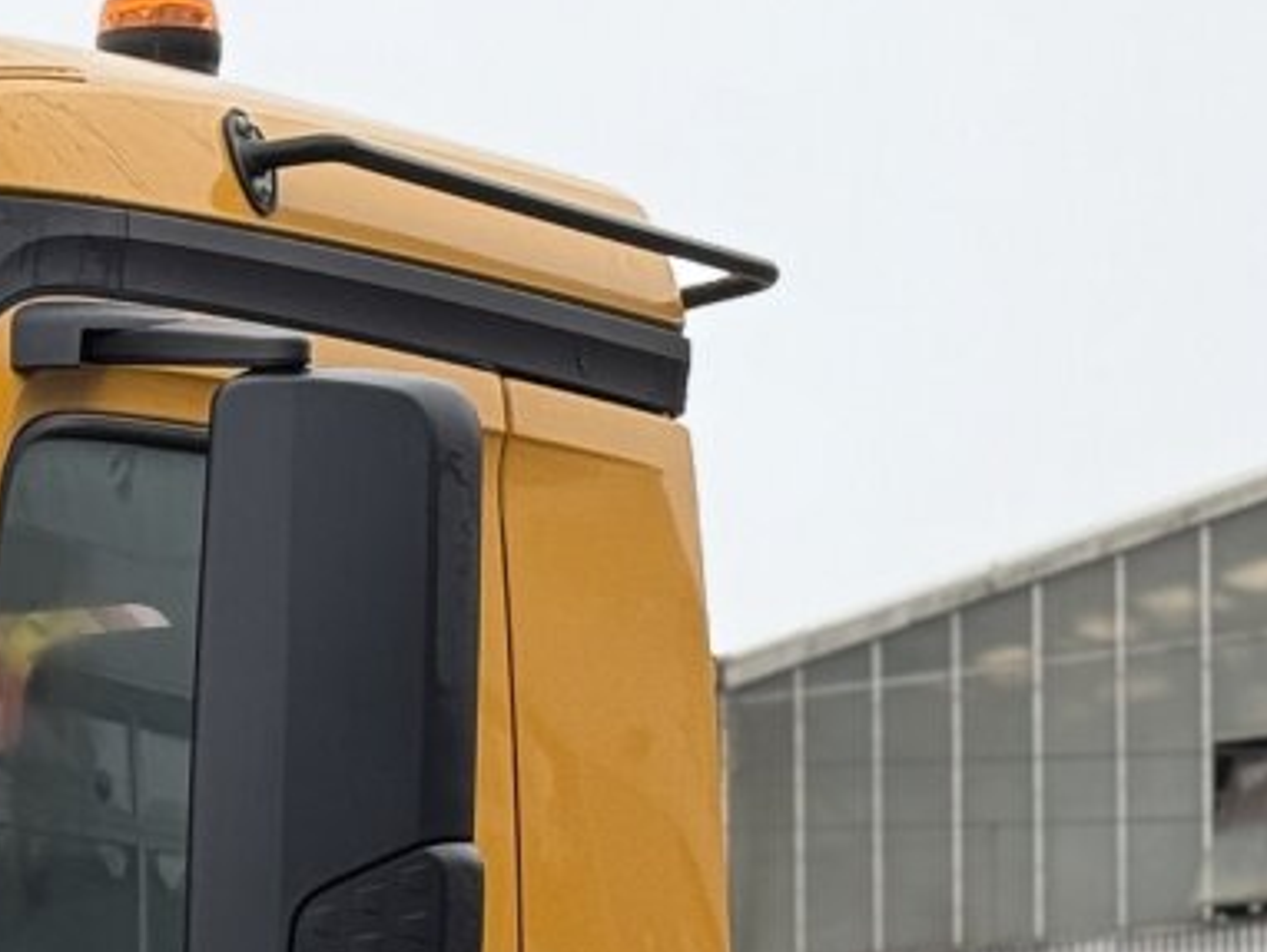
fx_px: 7362
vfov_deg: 7.2
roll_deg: +0.9
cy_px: 1685
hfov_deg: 9.8
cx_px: 106
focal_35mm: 201
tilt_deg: +0.6
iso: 80
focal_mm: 6.76
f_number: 1.78
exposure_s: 1/291
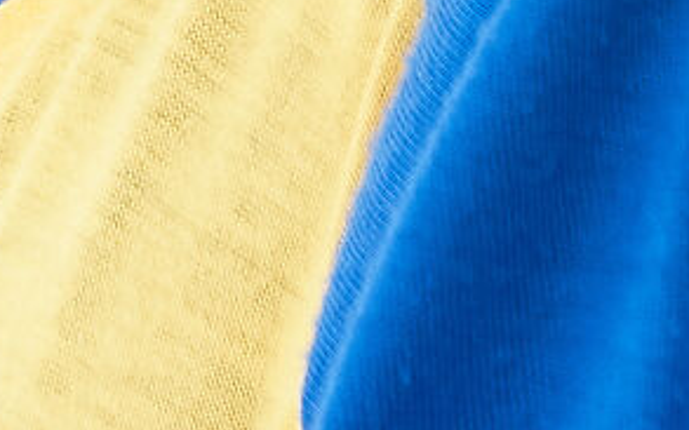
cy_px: -2143
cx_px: -215
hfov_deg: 1.1
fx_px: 35370
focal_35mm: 1884
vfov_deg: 0.7
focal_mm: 150
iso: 180
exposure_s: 1/250
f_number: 4
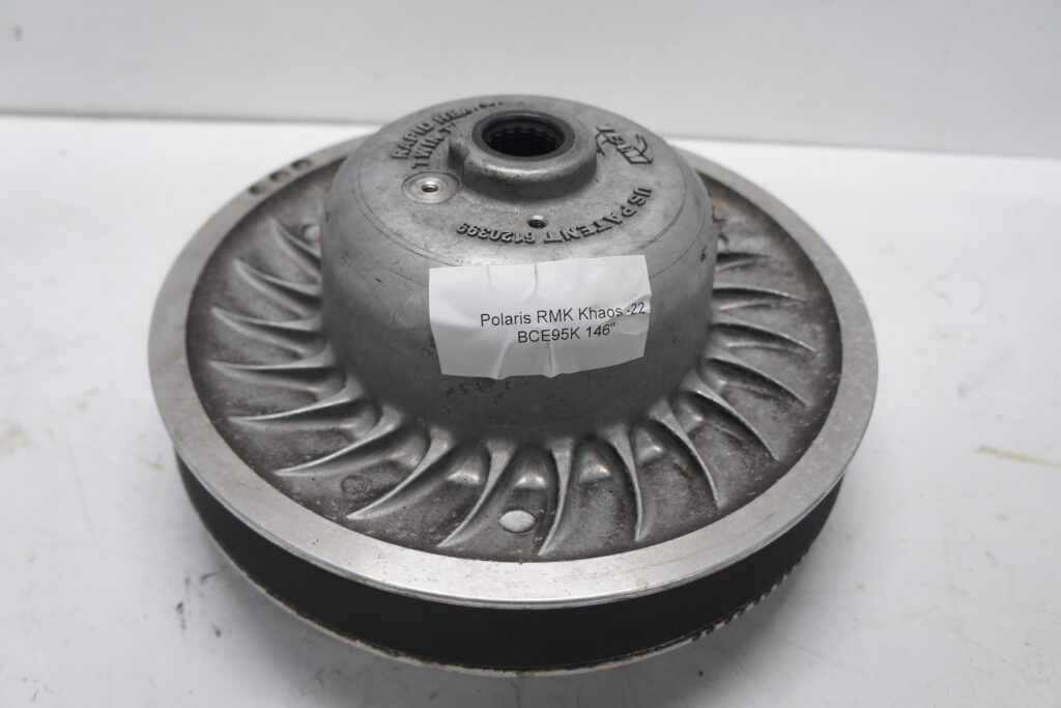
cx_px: 530
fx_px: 884
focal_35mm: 30
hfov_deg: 61.9
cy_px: 354
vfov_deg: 43.6
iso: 160
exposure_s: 1/60
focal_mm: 20
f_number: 4
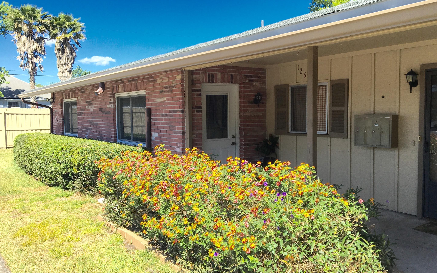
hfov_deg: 59.6
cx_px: 226
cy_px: 135
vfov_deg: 39.4
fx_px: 381
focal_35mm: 32
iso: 25
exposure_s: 1/950
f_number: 2.2
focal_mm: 4.15
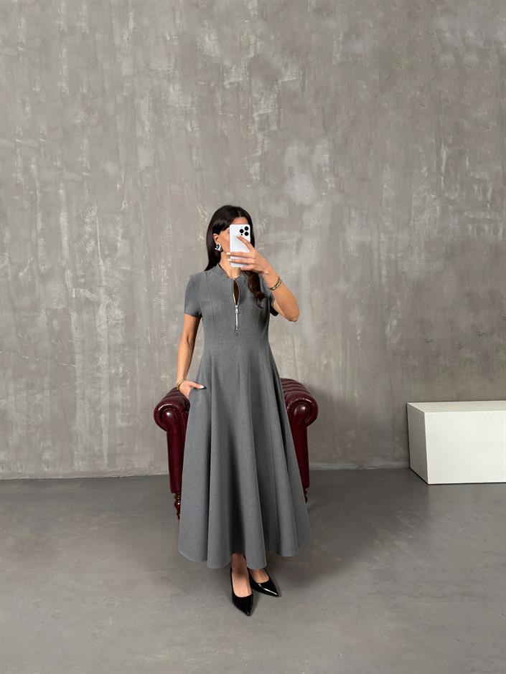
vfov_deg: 71.6
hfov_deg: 56.8
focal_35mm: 24
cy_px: 337
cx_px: 253
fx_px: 468
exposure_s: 1/121
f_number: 1.78
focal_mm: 6.76
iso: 200
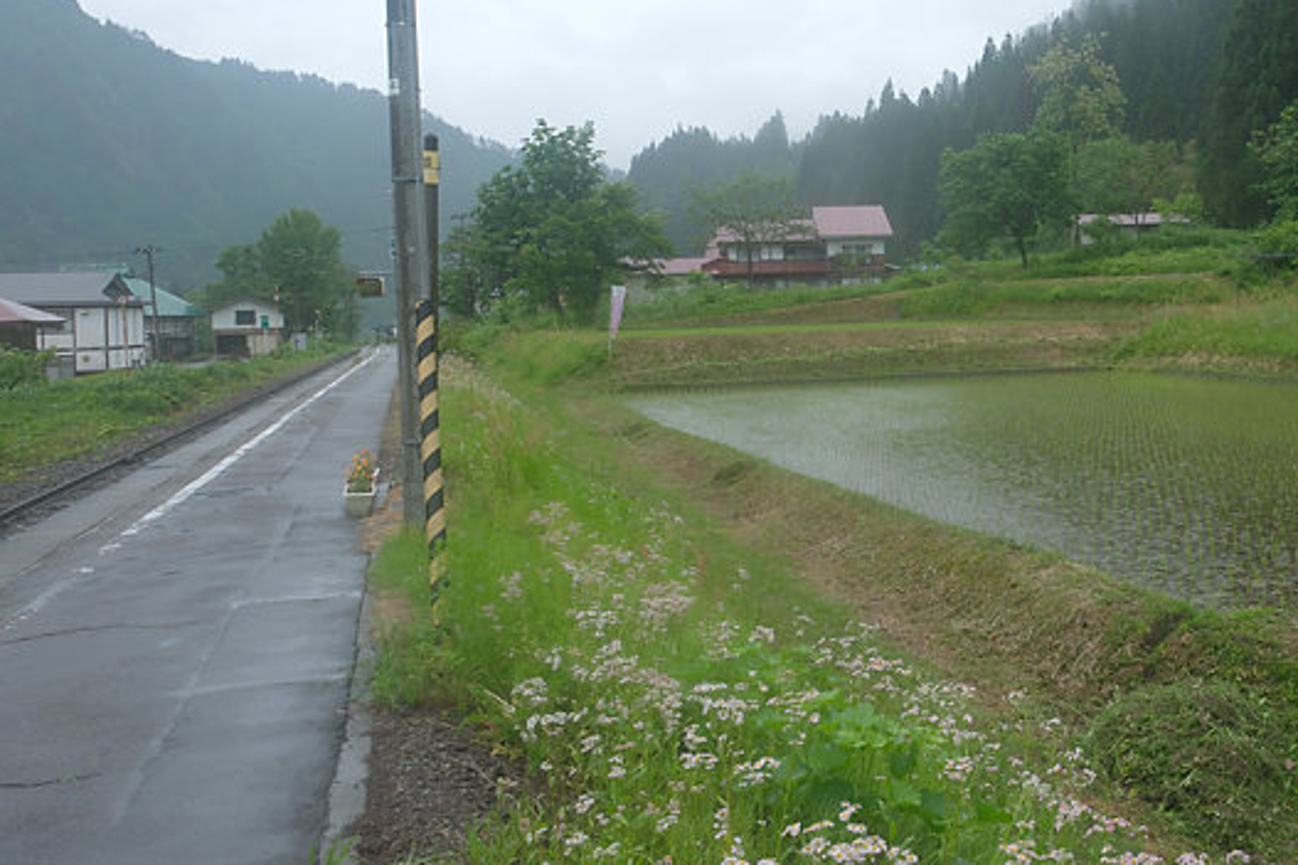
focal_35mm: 35
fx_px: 1261
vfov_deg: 37.6
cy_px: 323
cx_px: 884
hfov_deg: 53.2
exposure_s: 1/30
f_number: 10
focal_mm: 16
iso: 125
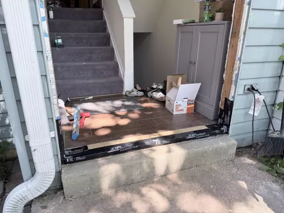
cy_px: 106
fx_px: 197
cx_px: 142
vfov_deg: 56.8
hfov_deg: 71.6
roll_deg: +0.1
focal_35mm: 24
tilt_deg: -19.3
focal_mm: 6.76
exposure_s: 1/176
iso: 80
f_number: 1.78
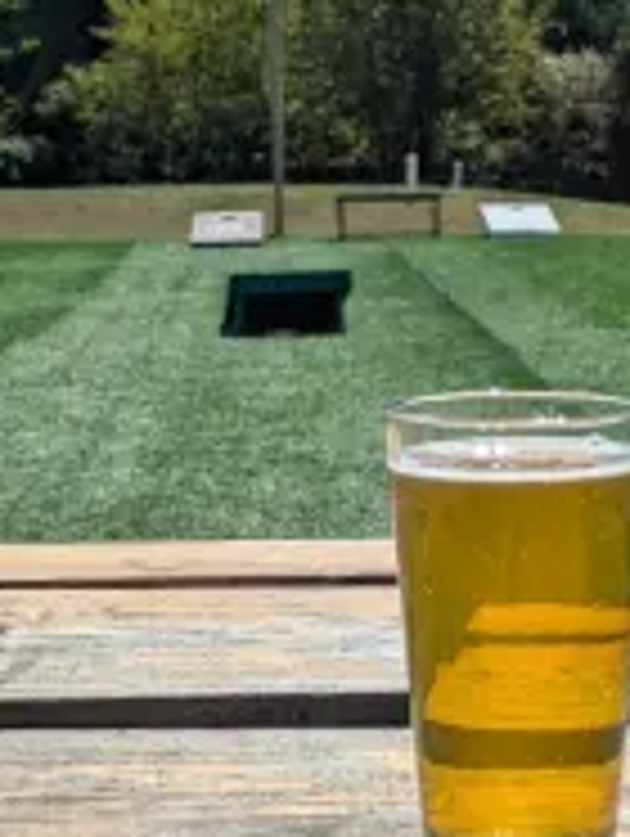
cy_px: 396
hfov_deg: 14.2
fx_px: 2494
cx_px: 592
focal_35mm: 103
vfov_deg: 19.1
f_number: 1.85
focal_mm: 6.81
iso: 41
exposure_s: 1/3165
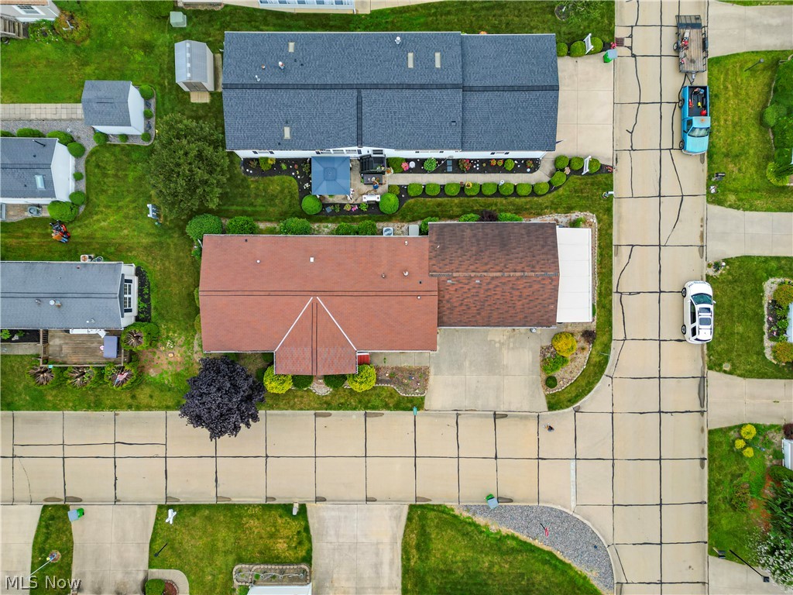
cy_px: 298
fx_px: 550
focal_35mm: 24
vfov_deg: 56.8
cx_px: 396
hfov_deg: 71.6
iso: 100
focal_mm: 6.72
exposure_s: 1/730
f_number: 1.7
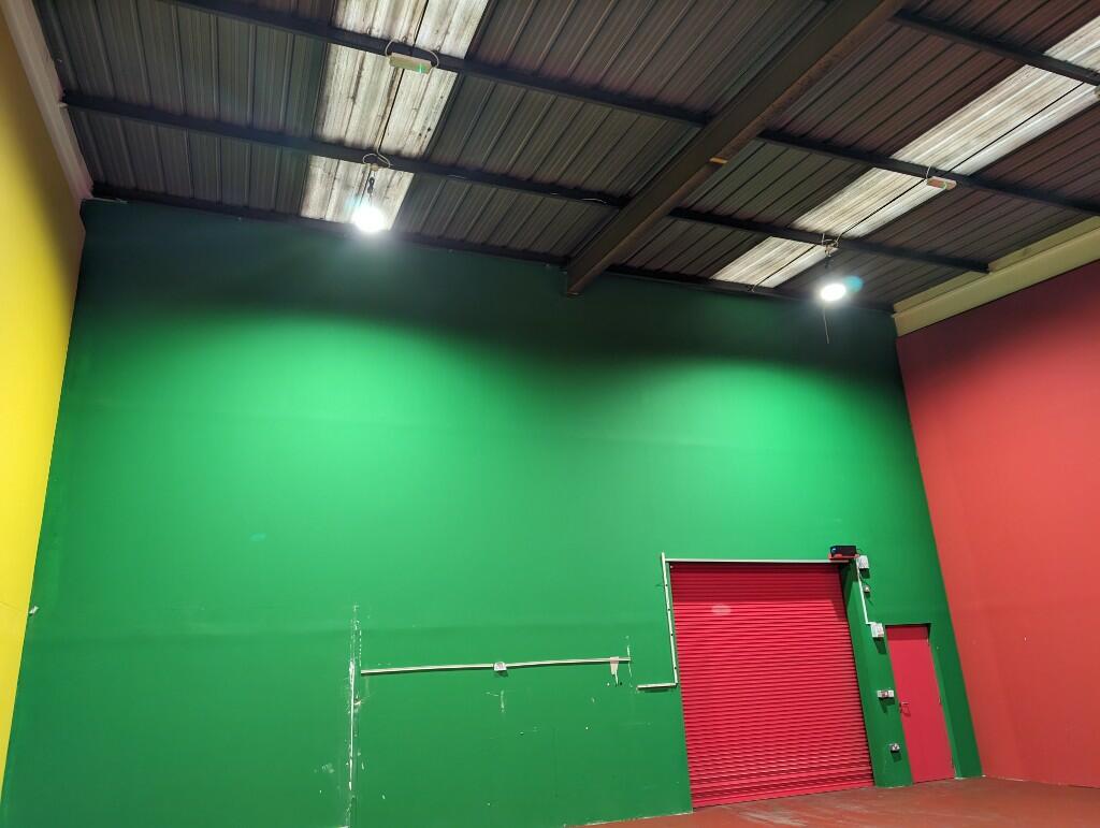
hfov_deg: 71.5
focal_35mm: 24
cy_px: 414
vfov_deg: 56.9
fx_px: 764
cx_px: 550
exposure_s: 1/50
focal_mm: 6.9
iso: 124
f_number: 1.68
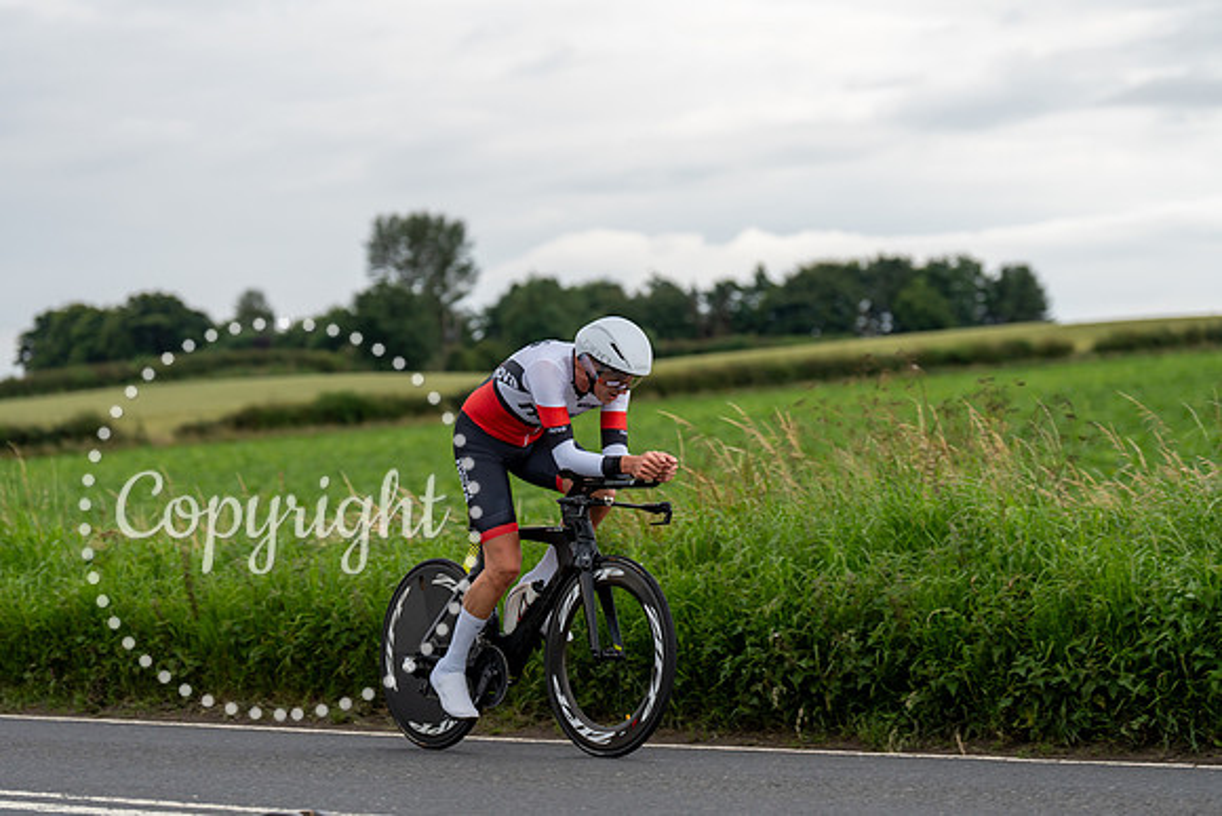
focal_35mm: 108
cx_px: 611
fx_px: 3667
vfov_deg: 12.7
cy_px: 408
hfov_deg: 18.9
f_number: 3.2
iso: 500
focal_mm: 108
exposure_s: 1/800
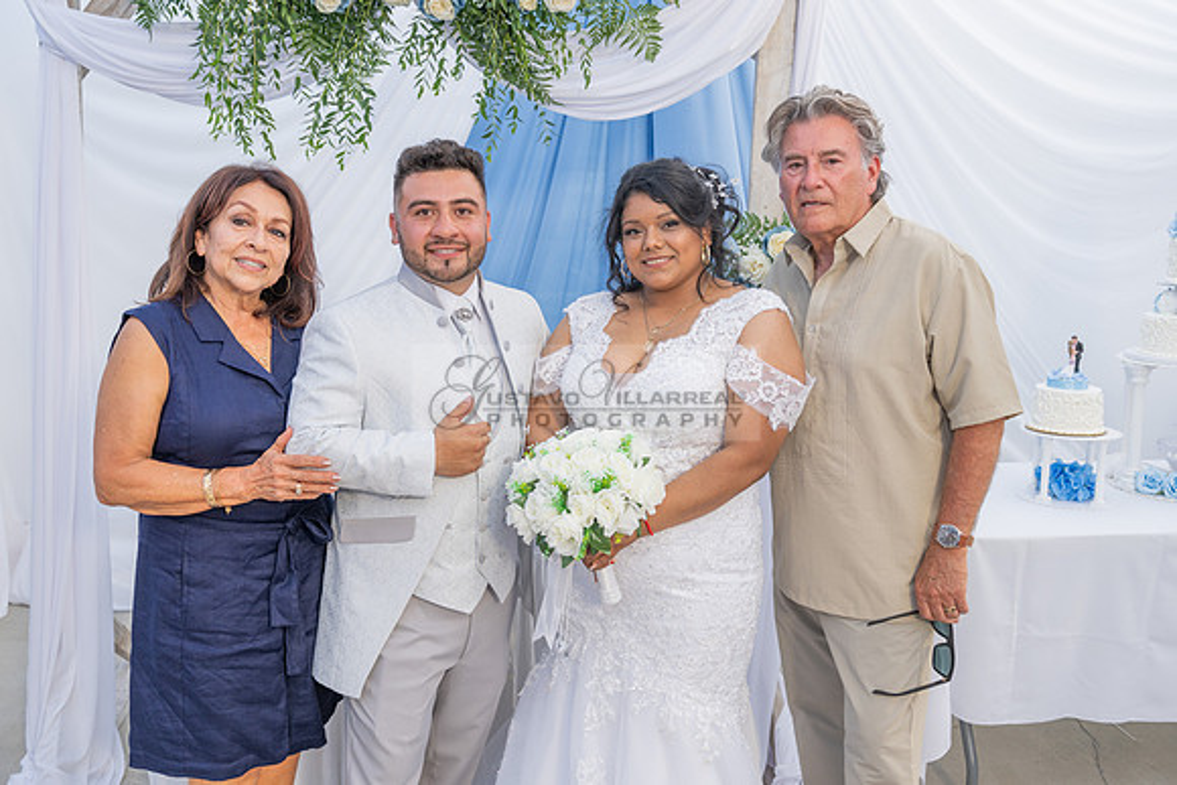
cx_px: 588
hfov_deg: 55.8
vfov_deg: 38.9
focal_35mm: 34
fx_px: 1112
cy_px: 392
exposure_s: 1/125
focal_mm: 34
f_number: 5.6
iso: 200
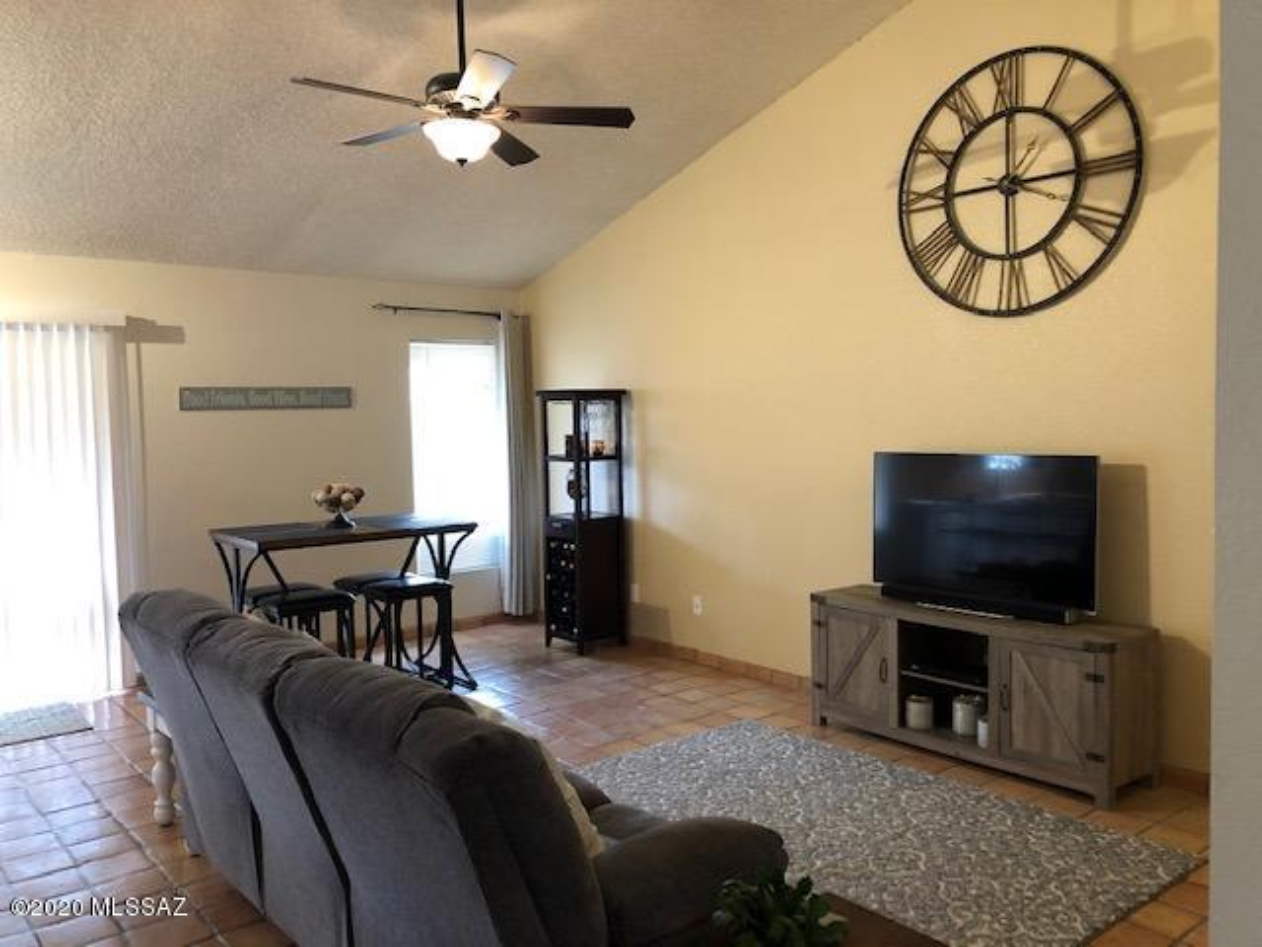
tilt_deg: -4.1
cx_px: 631
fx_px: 1021
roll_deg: +1.0
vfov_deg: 49.7
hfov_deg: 63.4
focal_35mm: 28
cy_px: 474
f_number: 1.8
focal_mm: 4
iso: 64
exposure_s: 1/15
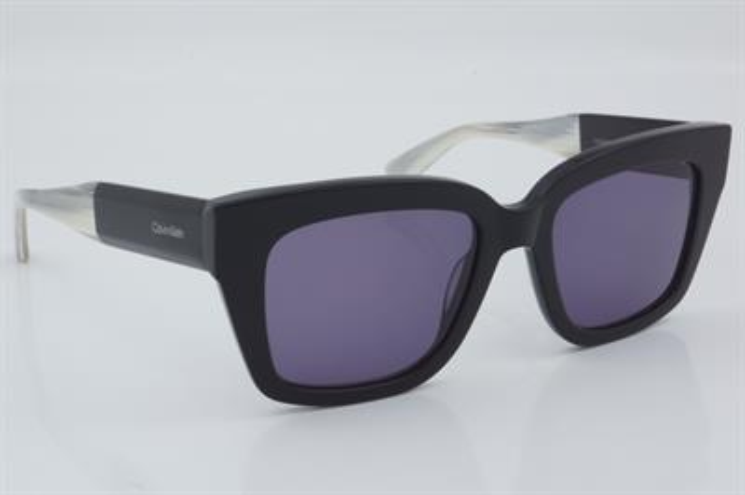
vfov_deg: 18.2
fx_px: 1551
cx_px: 372
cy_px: 248
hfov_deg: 27.0
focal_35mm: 75
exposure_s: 1/4
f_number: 32
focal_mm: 50
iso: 100
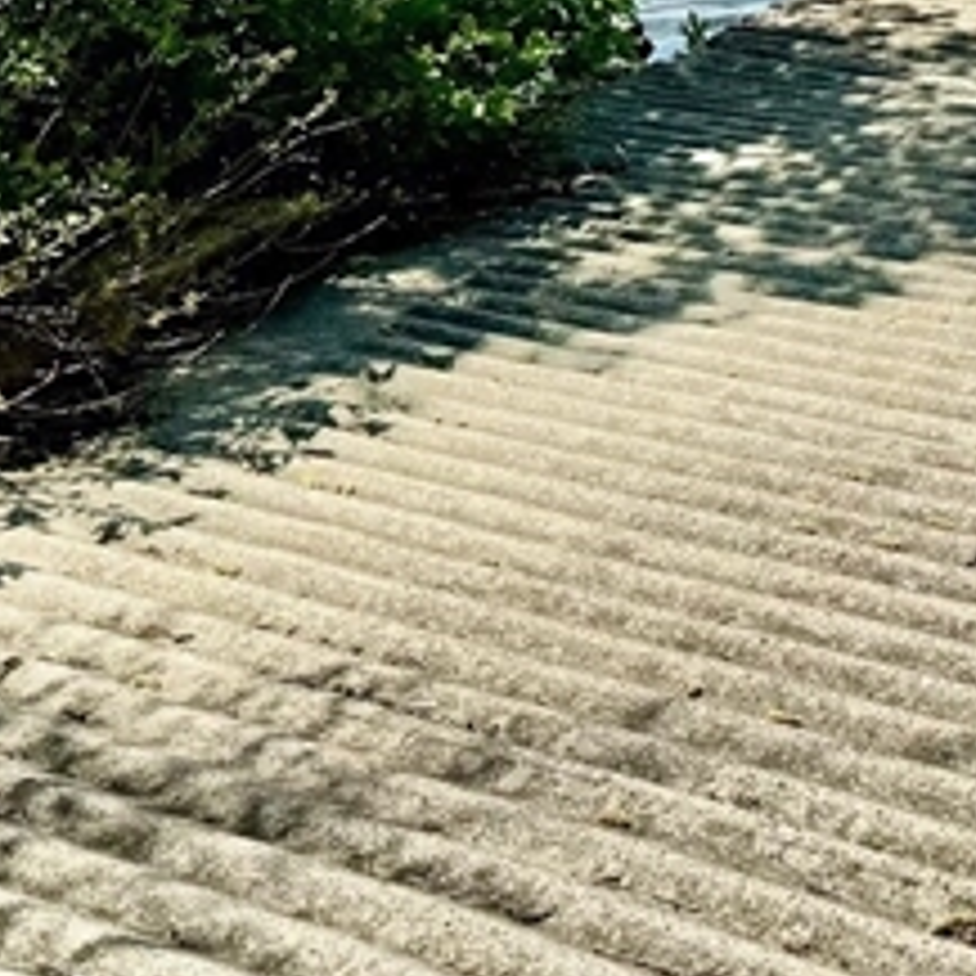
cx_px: 1727
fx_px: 3190
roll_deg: -1.3
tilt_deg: -5.7
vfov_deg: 15.6
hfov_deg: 15.2
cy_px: -616
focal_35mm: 100
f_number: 1.78
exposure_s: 1/7092
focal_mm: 6.76
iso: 80
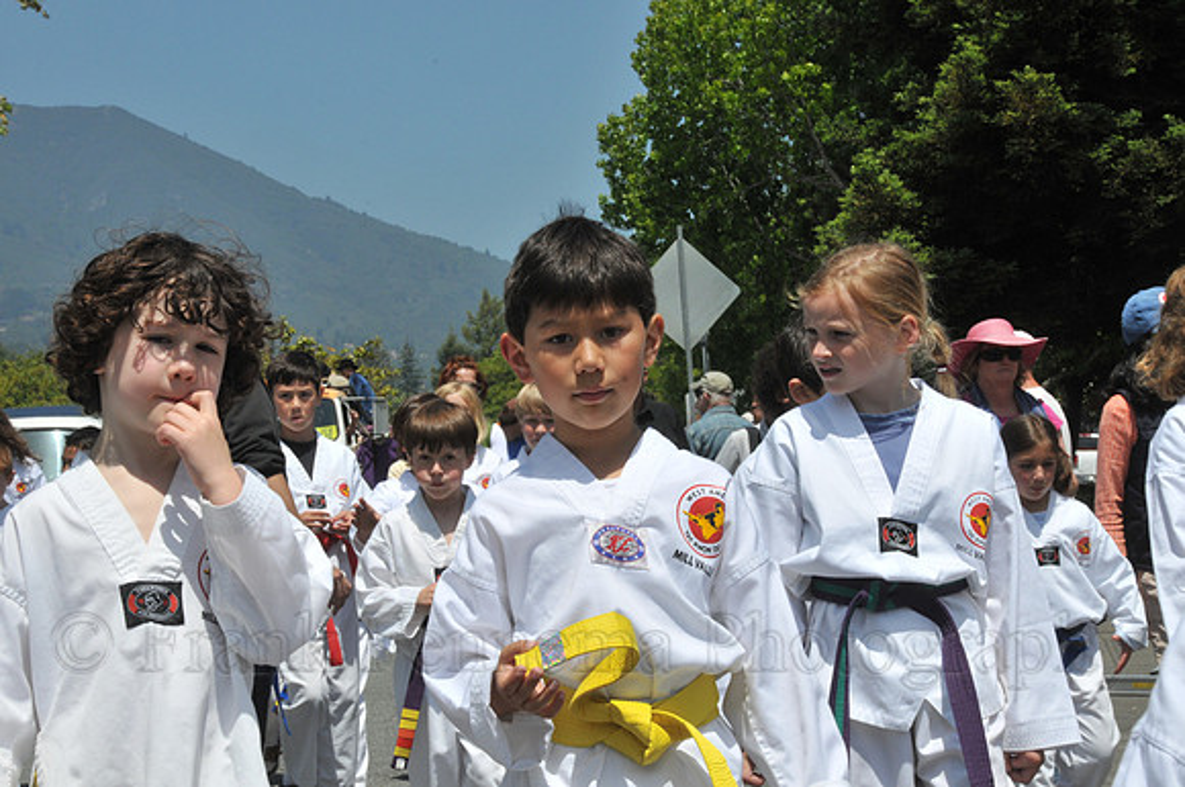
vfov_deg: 15.1
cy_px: 394
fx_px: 2958
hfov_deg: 22.7
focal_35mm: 90
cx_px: 592
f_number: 22
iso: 400
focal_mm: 60
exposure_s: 1/250
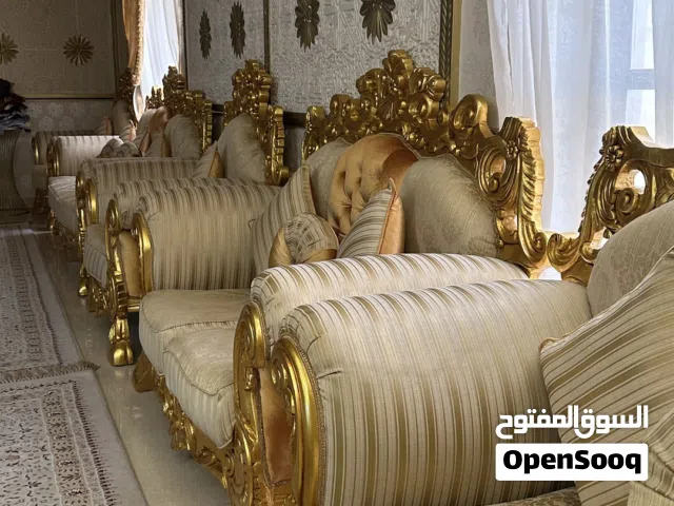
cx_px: 337
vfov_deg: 56.8
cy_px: 253
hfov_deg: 71.6
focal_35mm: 24
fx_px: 467
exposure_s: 1/50
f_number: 1.78
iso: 200
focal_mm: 6.86
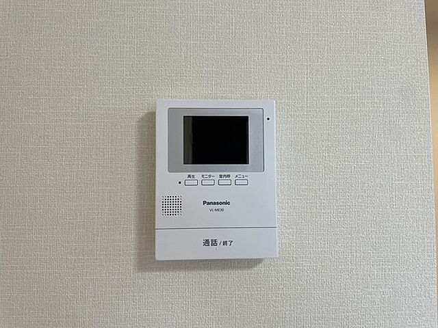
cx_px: 219
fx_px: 329
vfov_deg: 53.1
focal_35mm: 26
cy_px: 164
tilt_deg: +4.8
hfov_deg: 67.3
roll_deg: +1.1
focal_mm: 4.2
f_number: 1.6
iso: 100
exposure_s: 1/120
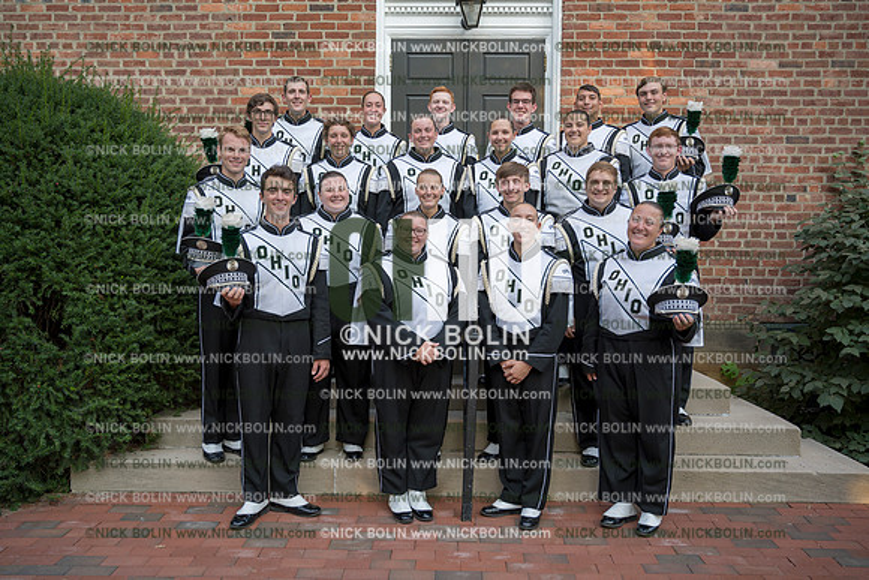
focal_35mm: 32
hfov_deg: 58.7
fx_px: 773
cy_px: 290
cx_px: 434
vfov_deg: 41.1
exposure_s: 1/100
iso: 125
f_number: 4
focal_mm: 32
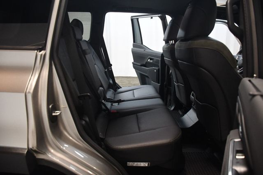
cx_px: 132
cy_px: 88
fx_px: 197
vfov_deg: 47.9
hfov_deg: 67.4
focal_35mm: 27
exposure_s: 1/125
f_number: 3.5
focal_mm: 18
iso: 3200
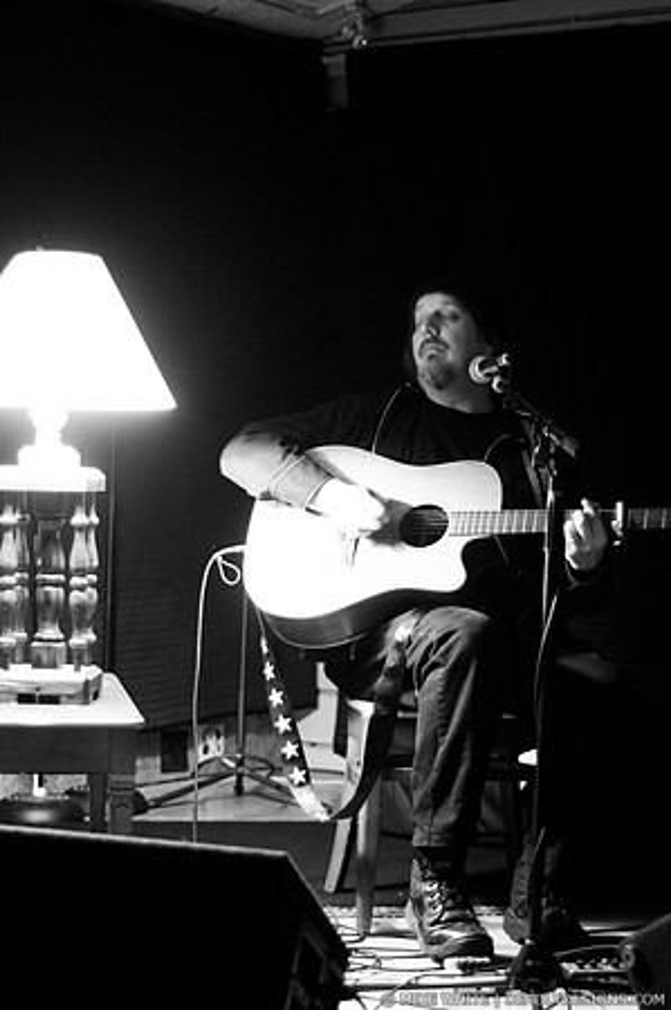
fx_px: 2102
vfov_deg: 27.0
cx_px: 336
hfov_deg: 18.1
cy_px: 505
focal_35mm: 75
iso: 1000
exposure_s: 1/6
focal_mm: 50
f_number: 1.8
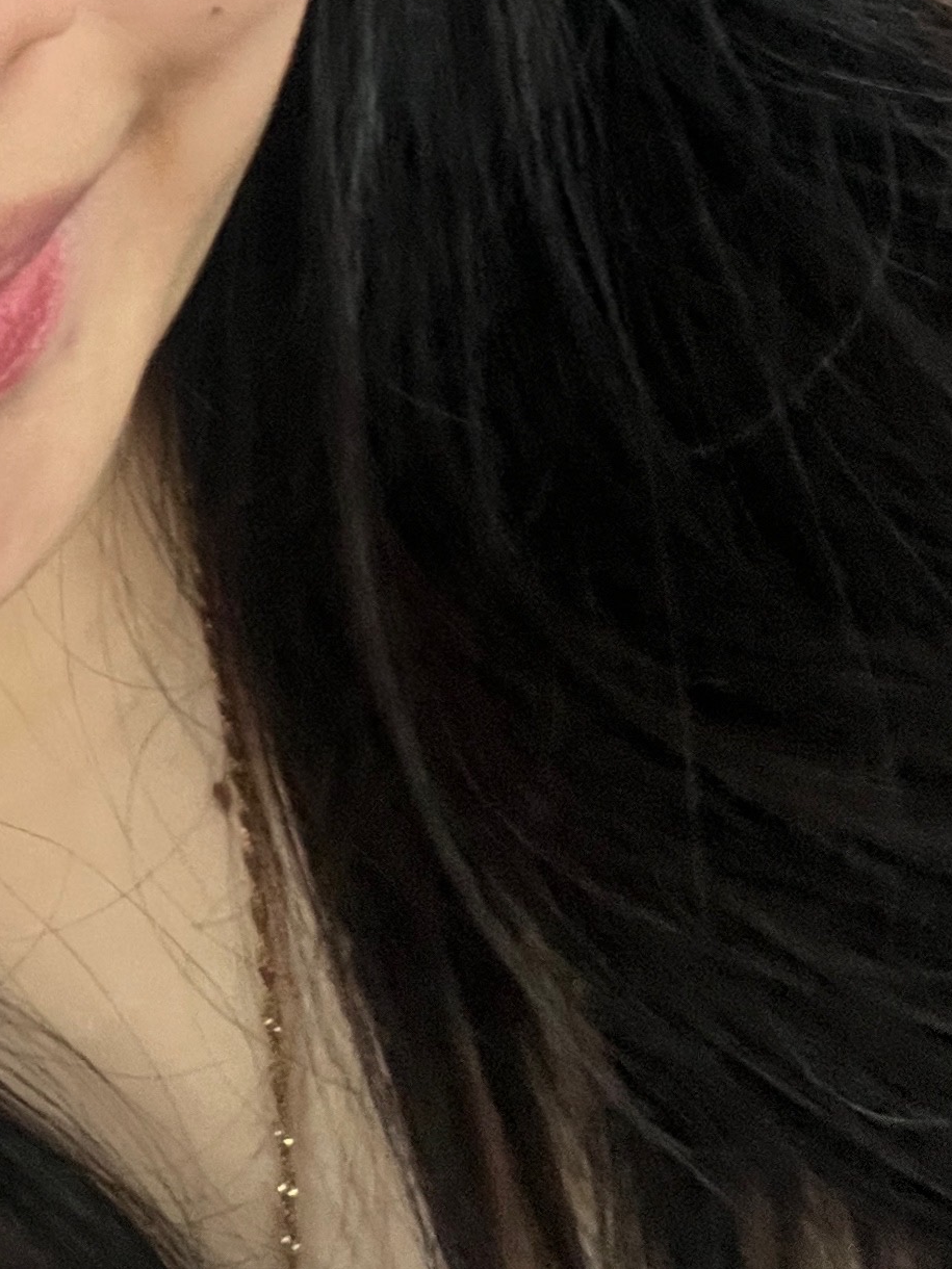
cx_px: -144
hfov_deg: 18.5
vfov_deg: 24.4
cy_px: -32
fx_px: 2787
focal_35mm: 76
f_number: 2.2
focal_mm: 2.71
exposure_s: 1/37
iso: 400
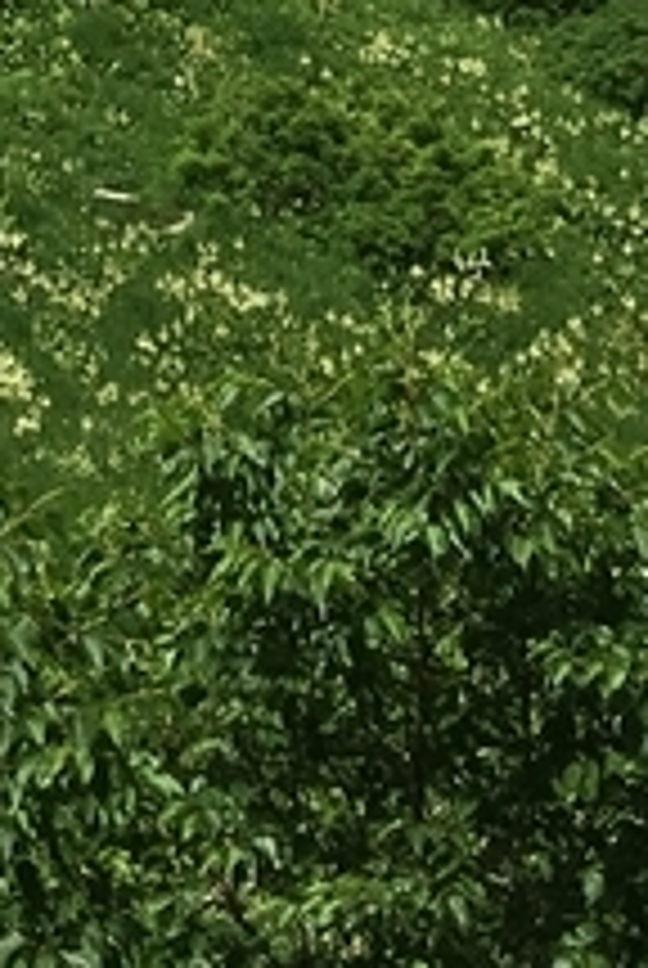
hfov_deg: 8.0
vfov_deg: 10.1
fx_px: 4521
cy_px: -1607
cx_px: -432
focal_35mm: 168
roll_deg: +0.3
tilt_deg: +9.0
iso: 25
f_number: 2.2
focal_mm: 4.15
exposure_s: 1/2653
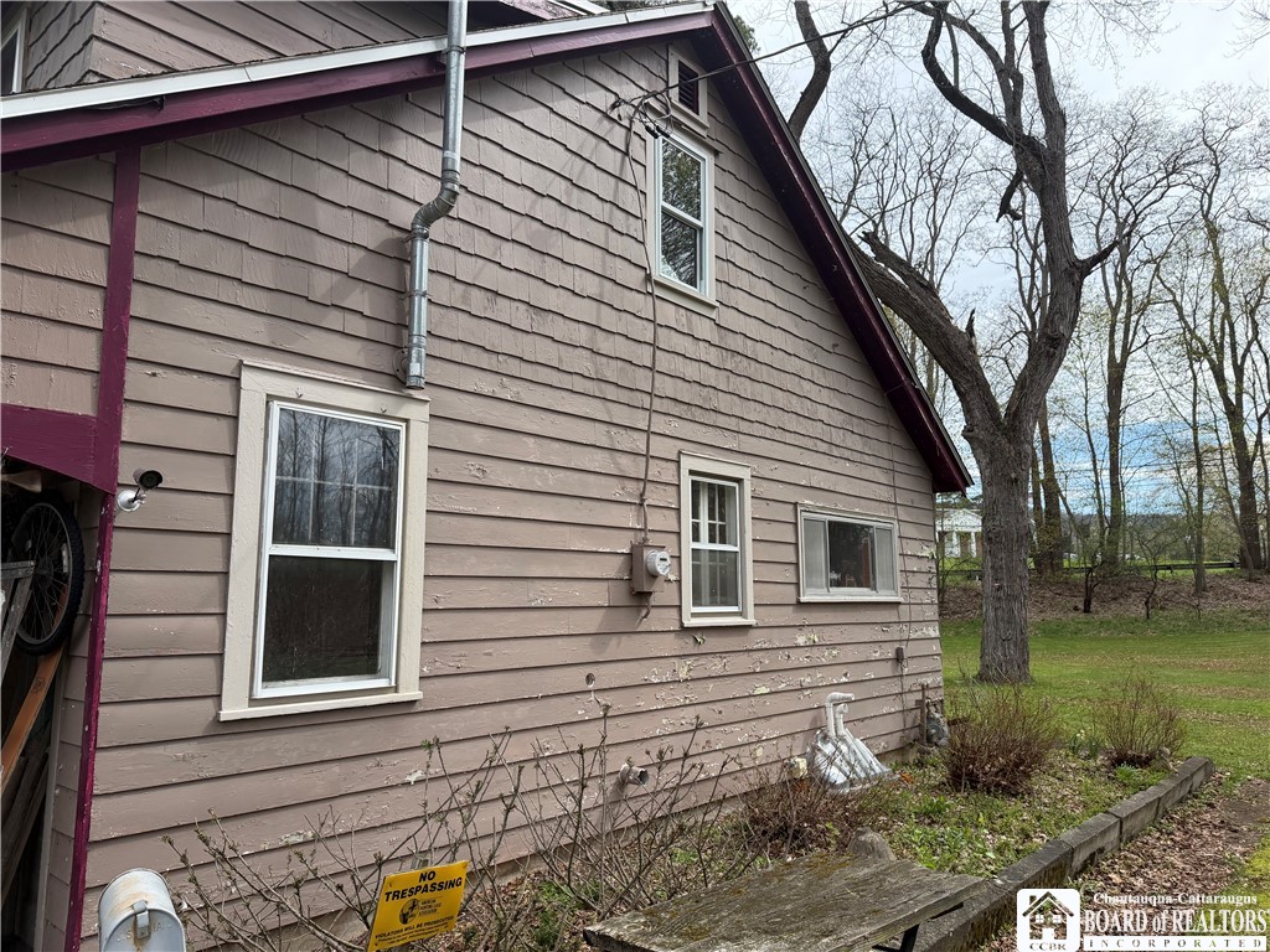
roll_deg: +1.4
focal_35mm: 24
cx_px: 635
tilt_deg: +9.9
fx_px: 881
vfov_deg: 56.8
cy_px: 476
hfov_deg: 71.6
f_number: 1.78
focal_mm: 6.76
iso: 100
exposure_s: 1/2801
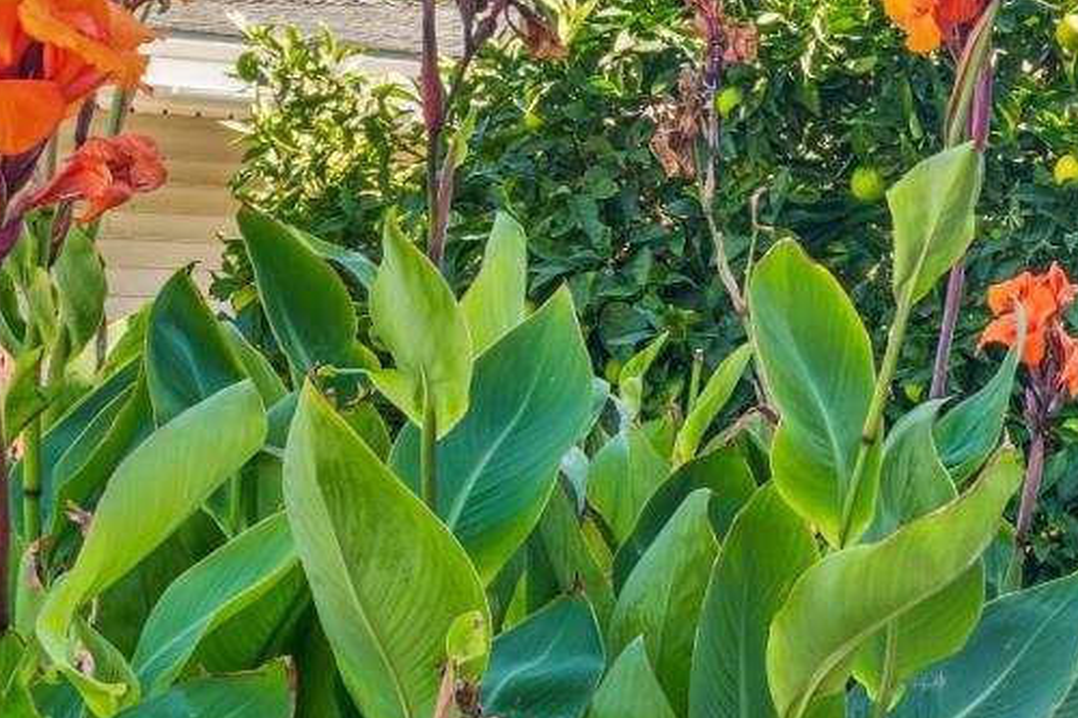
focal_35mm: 60
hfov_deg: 28.5
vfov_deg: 22.7
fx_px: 1787
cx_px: 1341
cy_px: 369
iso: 100
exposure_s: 1/1.25
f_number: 22
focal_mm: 19.9
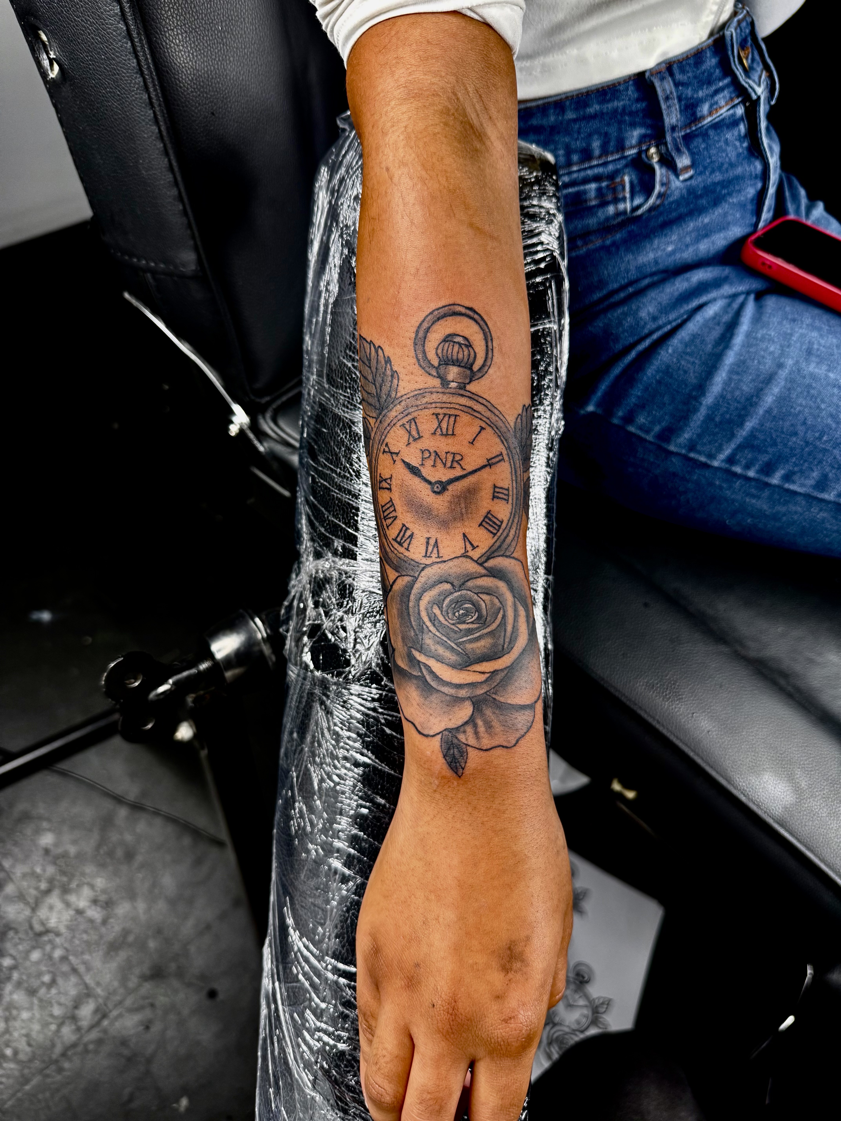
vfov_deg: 71.6
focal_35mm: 24
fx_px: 777
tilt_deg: -56.7
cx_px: 420
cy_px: 560
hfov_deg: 56.8
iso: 125
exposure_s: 1/120
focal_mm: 6.76
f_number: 1.78
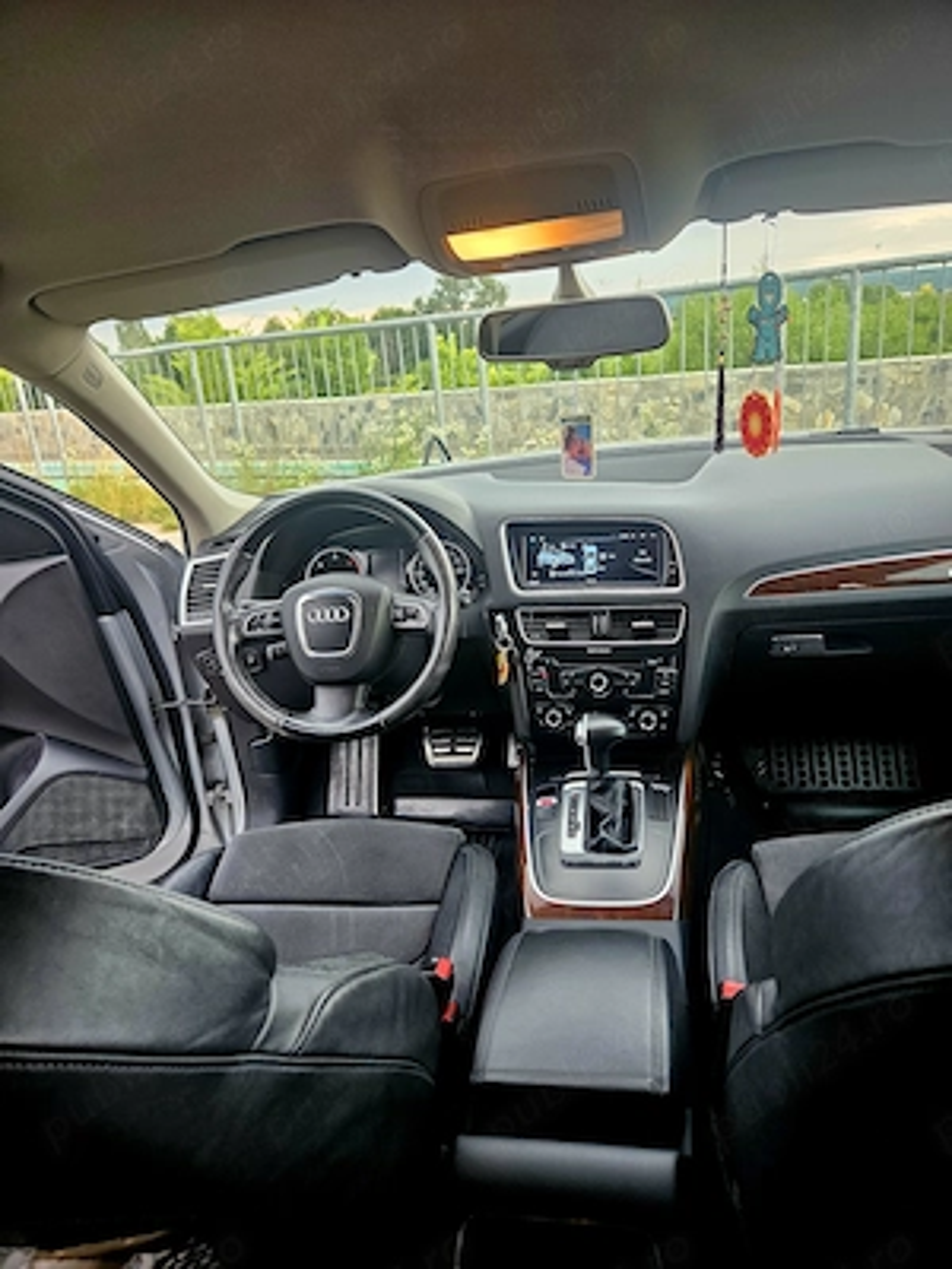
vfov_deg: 73.9
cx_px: 476
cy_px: 634
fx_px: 843
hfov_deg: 58.9
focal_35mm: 23
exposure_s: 1/101
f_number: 1.8
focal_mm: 5.4
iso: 160
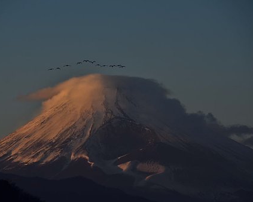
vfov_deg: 4.5
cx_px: 117
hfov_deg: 5.7
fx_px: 2552
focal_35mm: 341
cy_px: 101
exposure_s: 1/200
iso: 200
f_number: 8
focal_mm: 200
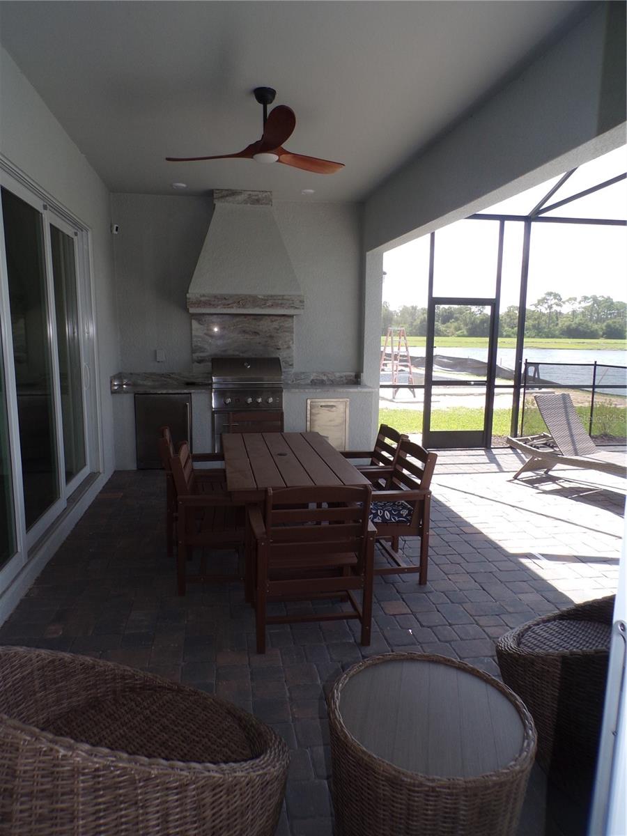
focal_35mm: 24
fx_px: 580
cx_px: 314
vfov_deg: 71.6
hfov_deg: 56.8
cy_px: 418
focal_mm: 4.3
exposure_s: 1/120
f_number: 4.3
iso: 80
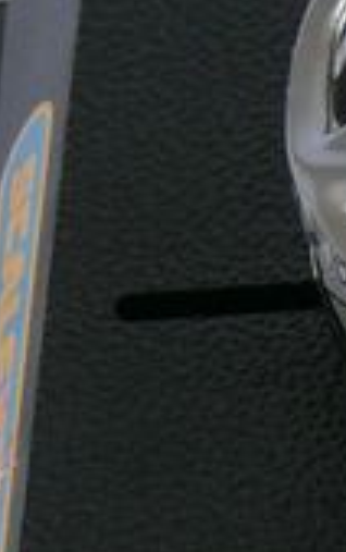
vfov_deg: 3.4
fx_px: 9165
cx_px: 1492
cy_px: 232
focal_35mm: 609
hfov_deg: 2.1
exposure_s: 1/160
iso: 100
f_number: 4
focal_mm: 18
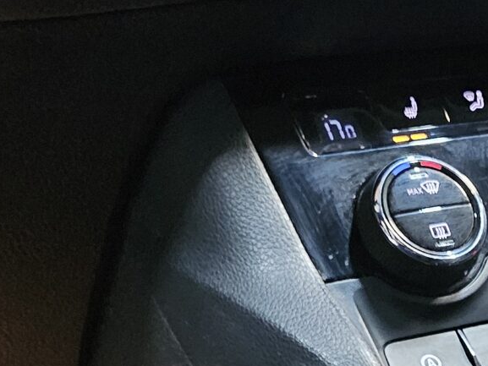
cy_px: 608
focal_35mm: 102
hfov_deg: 17.5
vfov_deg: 13.4
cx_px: 710
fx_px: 1438
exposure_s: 1/16.7
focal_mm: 6.3
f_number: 1.7
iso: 2500
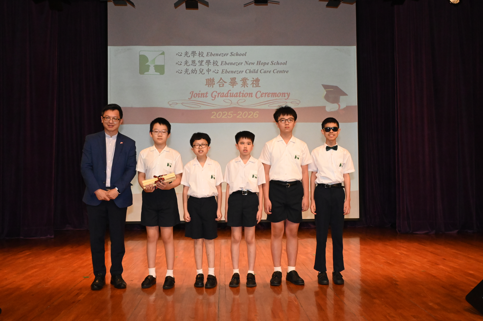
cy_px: 160
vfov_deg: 37.8
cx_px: 242
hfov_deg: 54.5
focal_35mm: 35
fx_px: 469
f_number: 16
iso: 12800
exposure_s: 1/200
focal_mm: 35
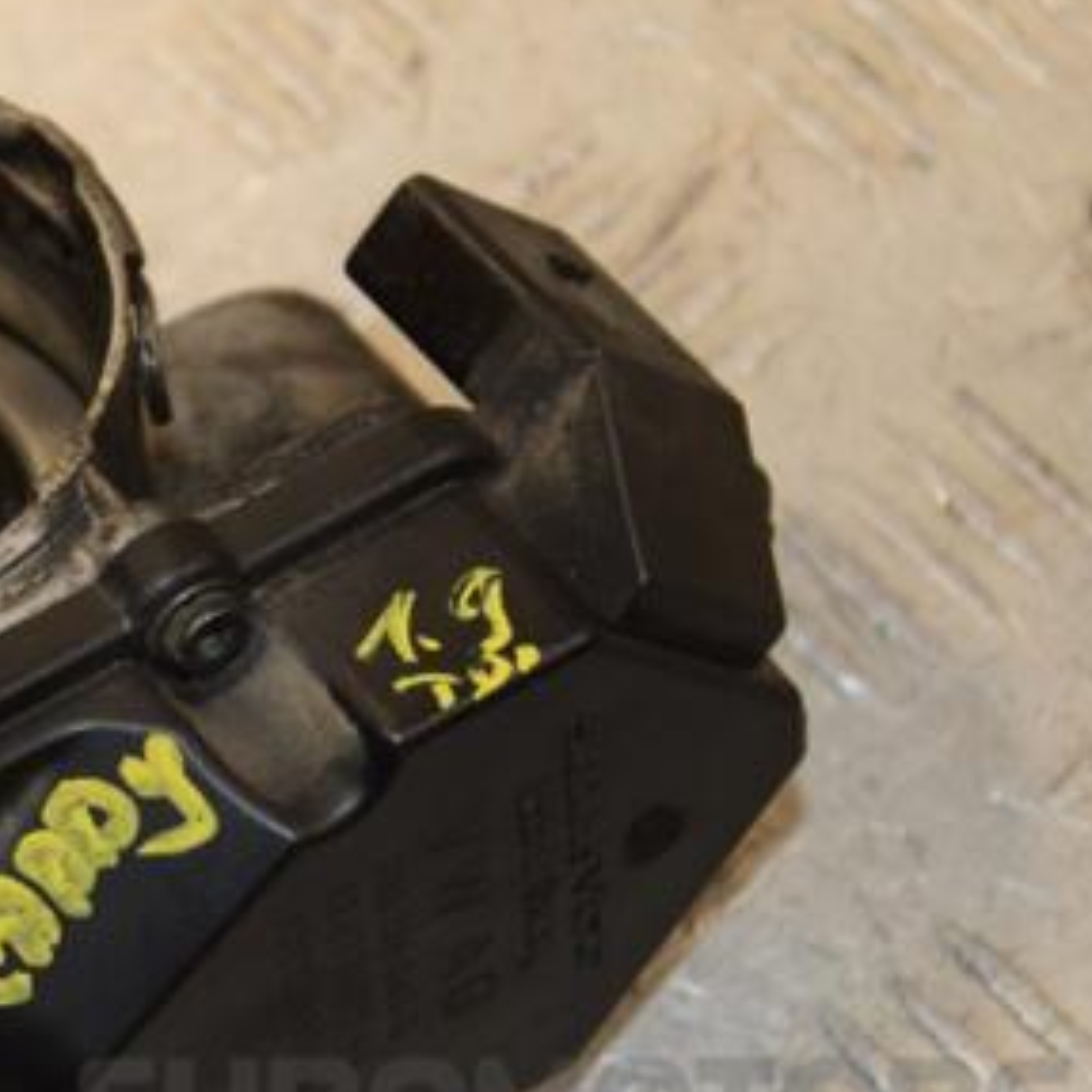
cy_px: 609
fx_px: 6282
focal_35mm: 176
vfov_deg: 9.9
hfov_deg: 9.9
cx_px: 8
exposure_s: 1/200
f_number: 6.3
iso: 800
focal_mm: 66
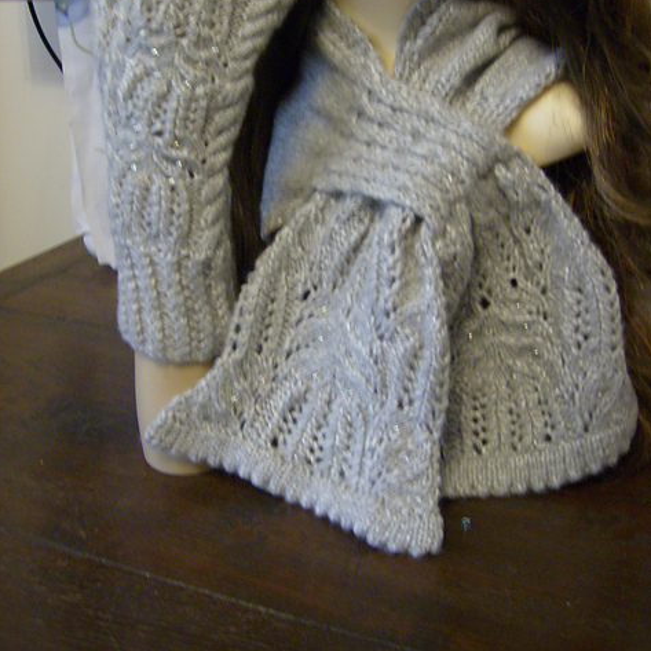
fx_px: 915
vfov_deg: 38.8
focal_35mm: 43
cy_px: 234
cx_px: 327
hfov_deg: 39.2
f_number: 2.8
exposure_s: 1/8.8
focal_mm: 6
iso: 200
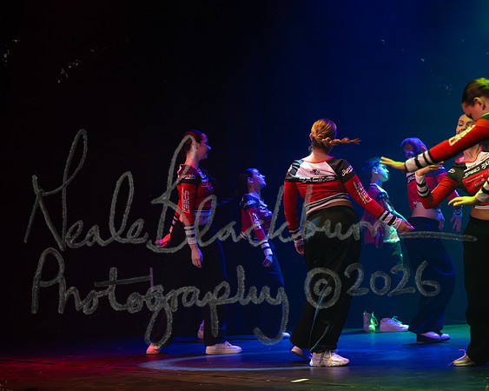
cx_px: 211
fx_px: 1598
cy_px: 196
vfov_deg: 13.9
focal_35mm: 110
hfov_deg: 17.4
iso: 5000
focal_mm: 98
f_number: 4
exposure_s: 1/500
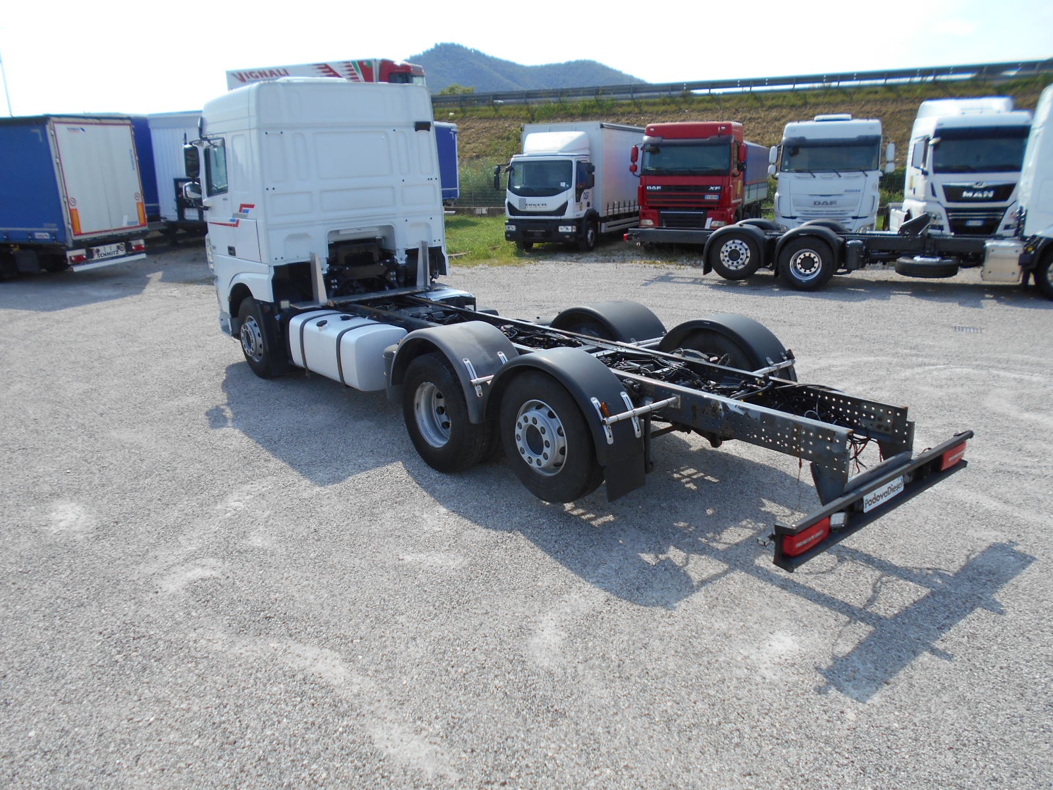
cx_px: 526
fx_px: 791
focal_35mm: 26
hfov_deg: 67.3
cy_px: 395
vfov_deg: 53.1
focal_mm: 4.6
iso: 80
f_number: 3.2
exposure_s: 1/640
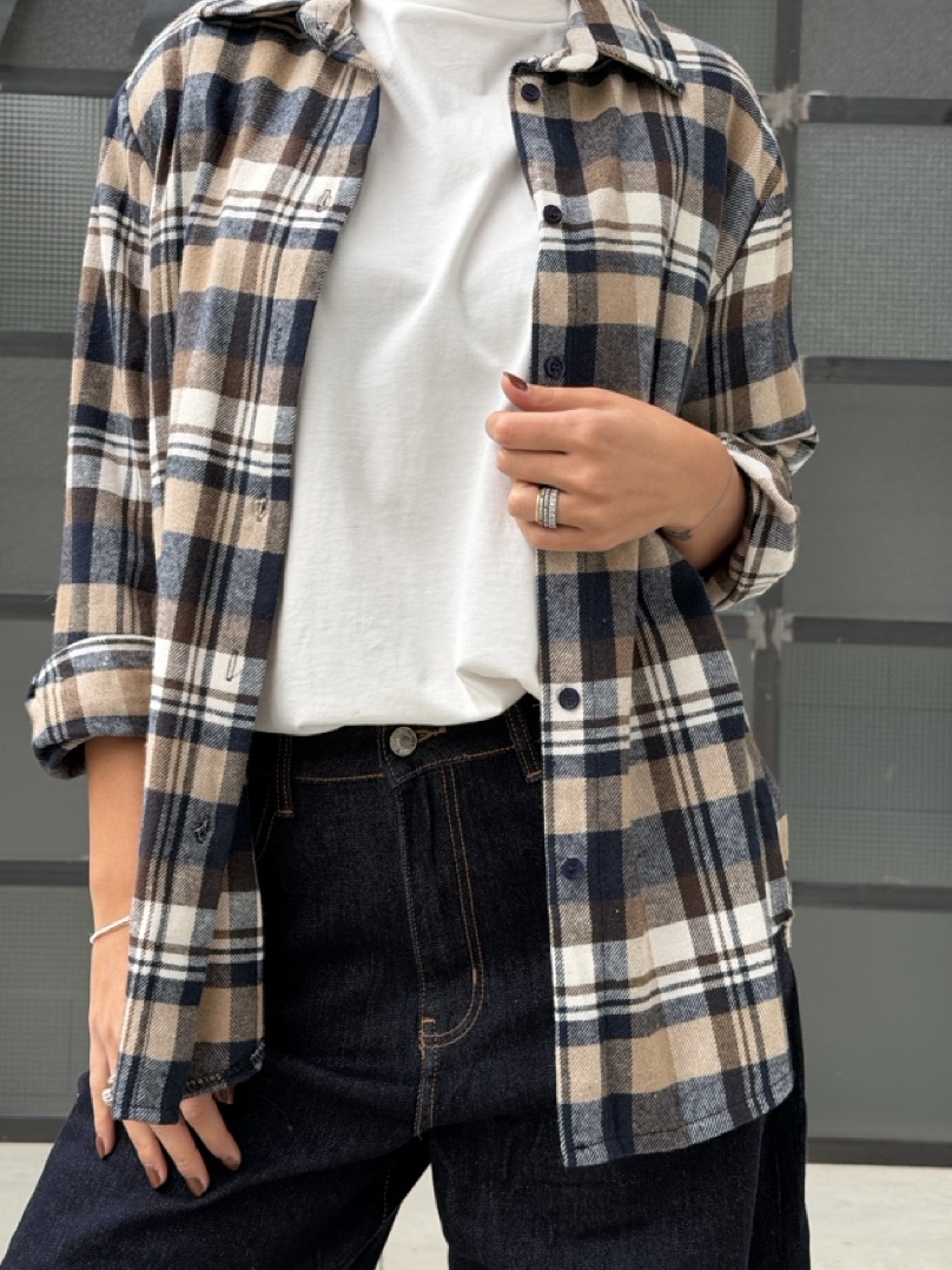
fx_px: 2091
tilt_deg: +1.7
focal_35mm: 57
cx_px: 405
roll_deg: -0.9
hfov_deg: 25.6
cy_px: 522
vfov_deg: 33.7
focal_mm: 6.76
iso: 125
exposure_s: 1/60
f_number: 1.78
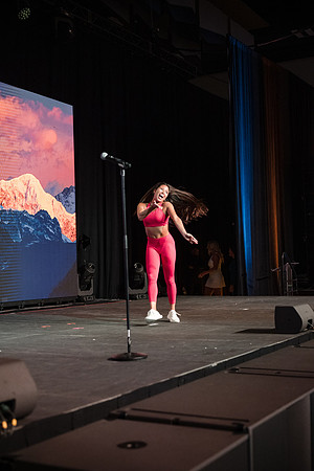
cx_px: 157
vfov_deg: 39.6
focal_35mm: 50
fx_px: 654
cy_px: 236
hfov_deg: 27.0
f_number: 2.8
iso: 3200
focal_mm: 50
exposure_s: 1/160
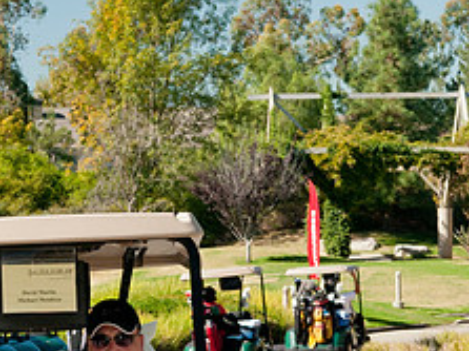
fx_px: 2532
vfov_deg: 7.8
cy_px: 473
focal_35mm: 187
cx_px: 153
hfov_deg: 10.6
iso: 400
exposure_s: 1/200
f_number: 9
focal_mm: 40
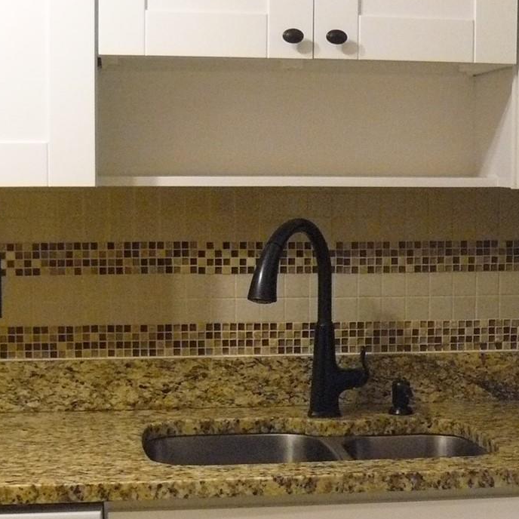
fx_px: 1255
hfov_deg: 23.2
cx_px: 379
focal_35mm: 74
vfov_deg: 23.3
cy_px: 313
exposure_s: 1/50
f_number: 2.8
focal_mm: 6
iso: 400
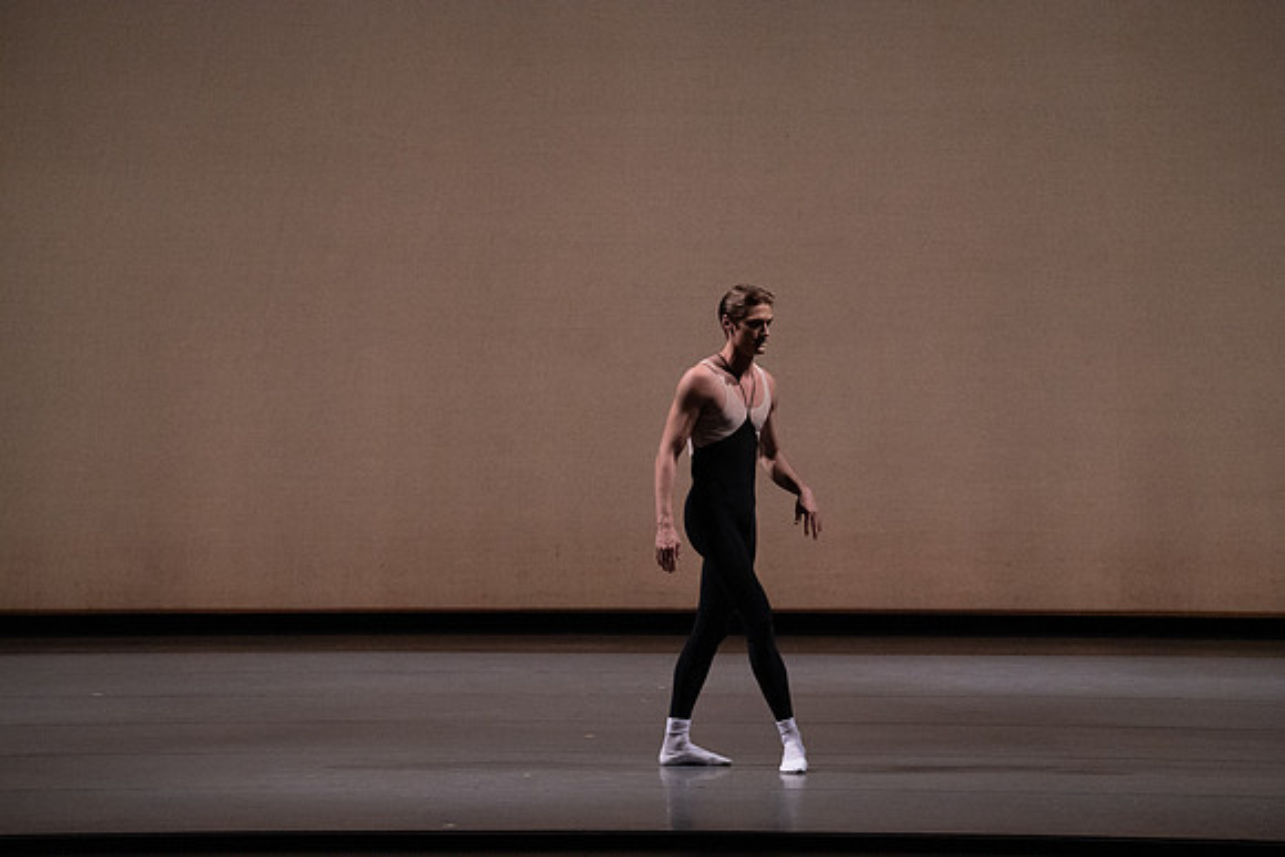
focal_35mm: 182
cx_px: 642
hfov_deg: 11.3
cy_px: 428
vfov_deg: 7.5
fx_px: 6498
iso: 12800
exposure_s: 1/500
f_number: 6.3
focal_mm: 182
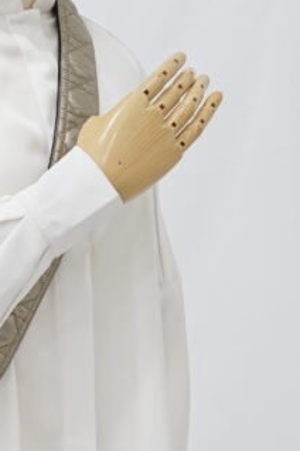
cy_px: 538
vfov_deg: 12.5
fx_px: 2012
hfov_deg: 8.4
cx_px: -56
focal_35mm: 161
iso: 640
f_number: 6.3
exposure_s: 1/13
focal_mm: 50
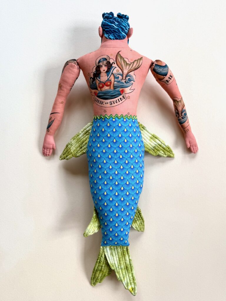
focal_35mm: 24
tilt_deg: -86.6
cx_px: 113
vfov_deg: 71.6
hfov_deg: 56.8
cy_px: 150
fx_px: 209
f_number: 1.78
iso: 80
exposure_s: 1/315
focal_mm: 6.76
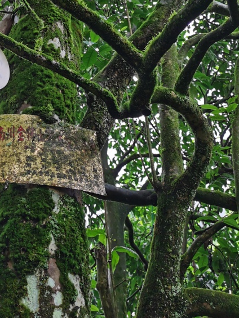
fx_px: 469
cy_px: 72
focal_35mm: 51
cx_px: 68
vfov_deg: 36.4
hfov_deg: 28.3
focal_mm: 5.58
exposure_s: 1/100
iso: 100
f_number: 1.8
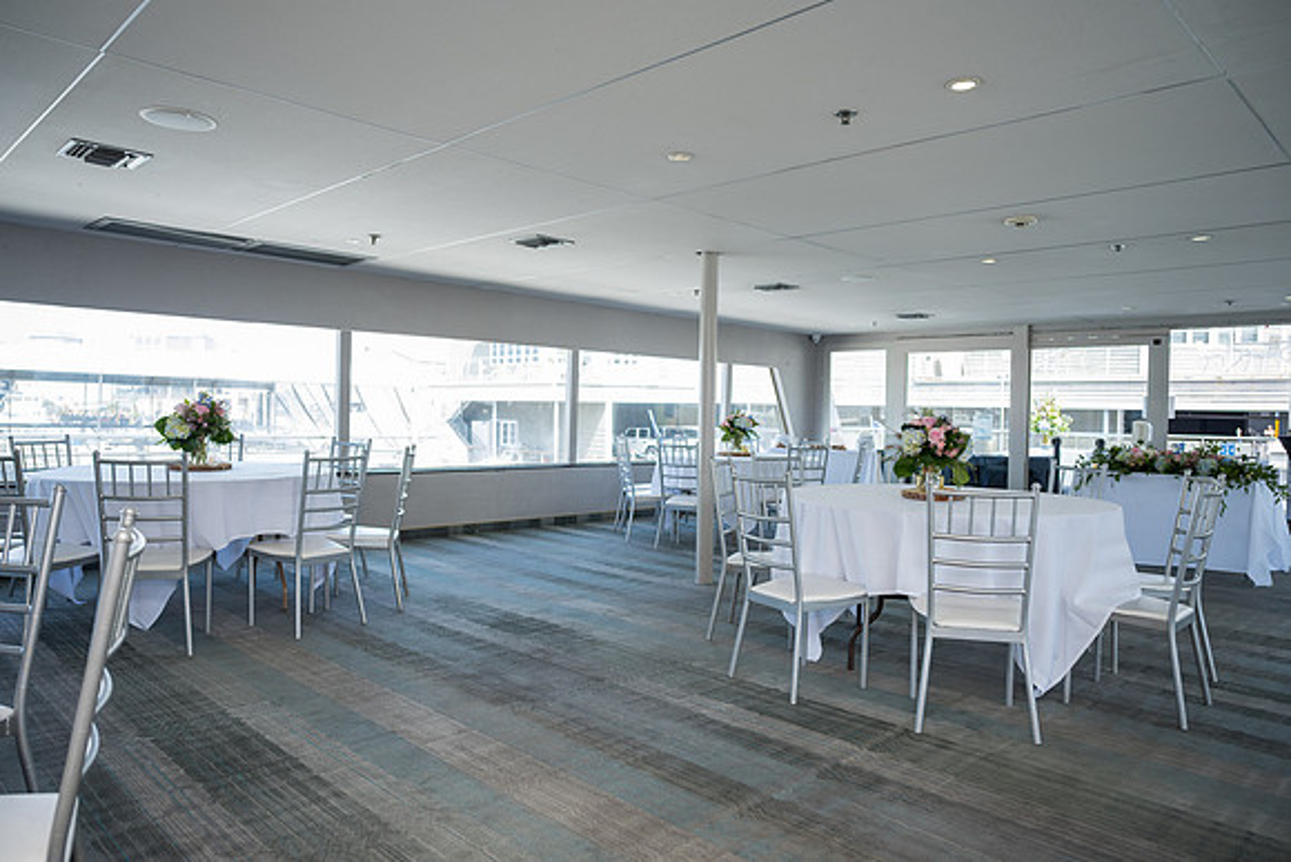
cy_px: 431
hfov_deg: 73.7
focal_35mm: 24
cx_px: 646
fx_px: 861
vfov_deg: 53.2
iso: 160
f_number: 3.2
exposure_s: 1/200
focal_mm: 24
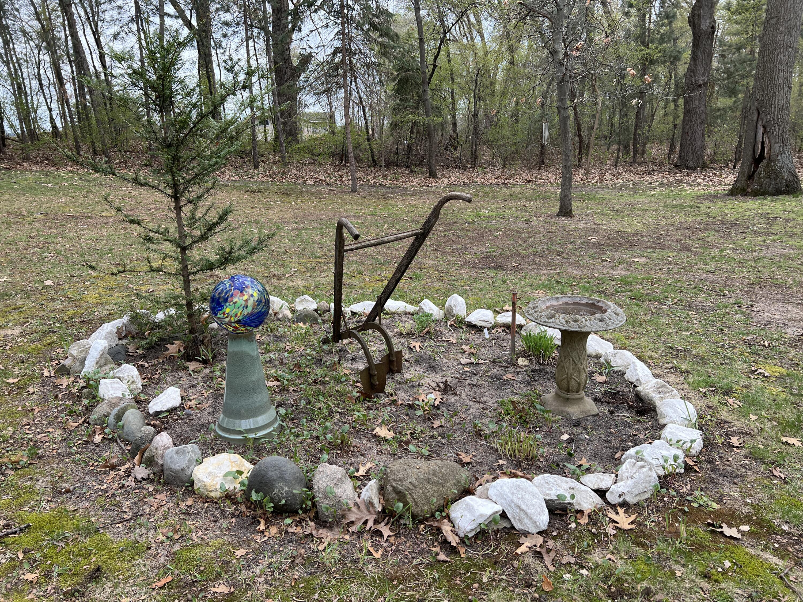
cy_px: 301
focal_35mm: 26
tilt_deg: -17.1
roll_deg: +1.4
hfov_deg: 67.3
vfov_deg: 53.1
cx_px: 402
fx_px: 603
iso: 50
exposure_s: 1/932
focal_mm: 5.7
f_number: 1.5
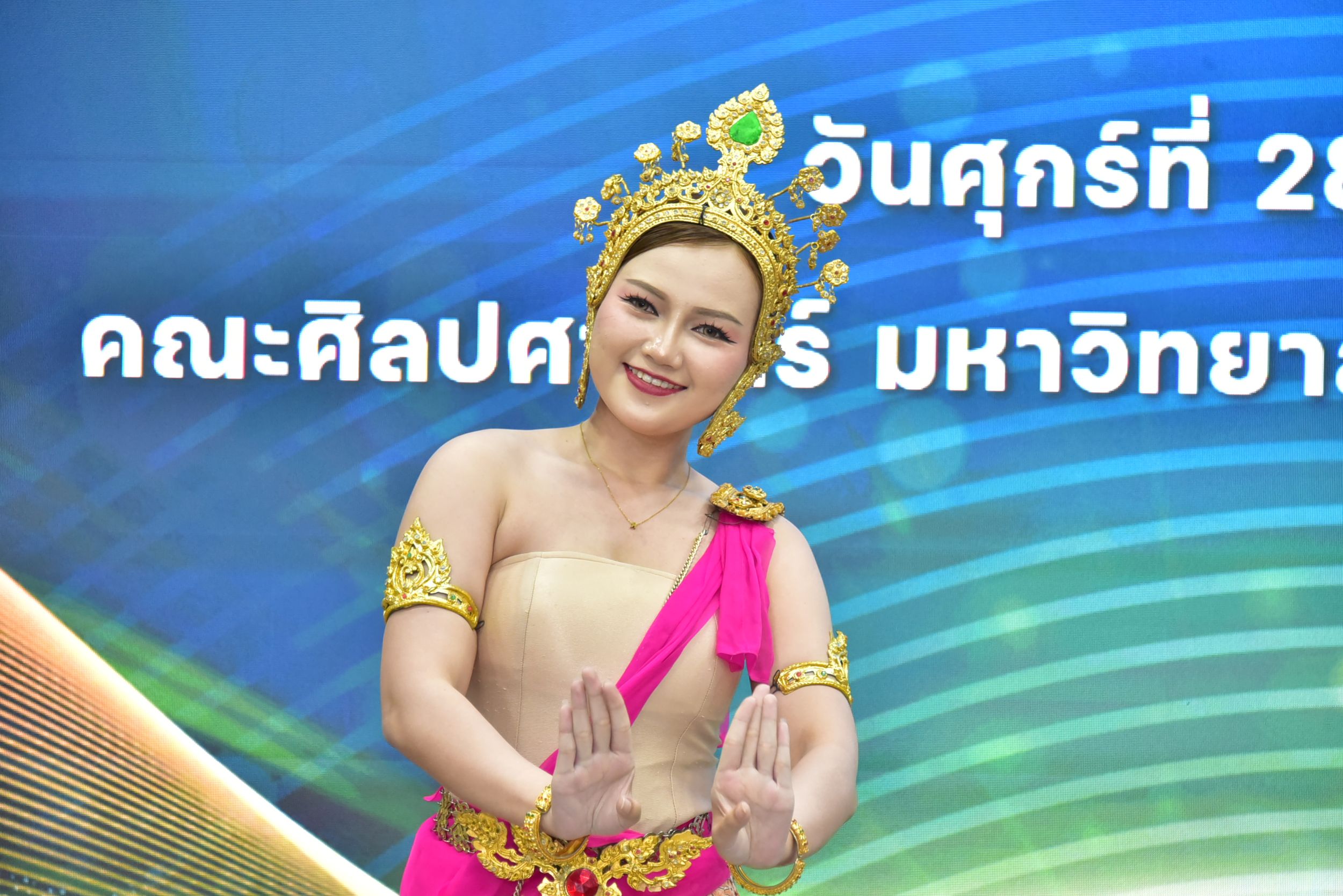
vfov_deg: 7.2
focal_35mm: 190
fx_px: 7091
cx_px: 672
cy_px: 448
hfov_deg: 10.8
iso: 4000
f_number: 5.6
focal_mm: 190
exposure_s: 1/200
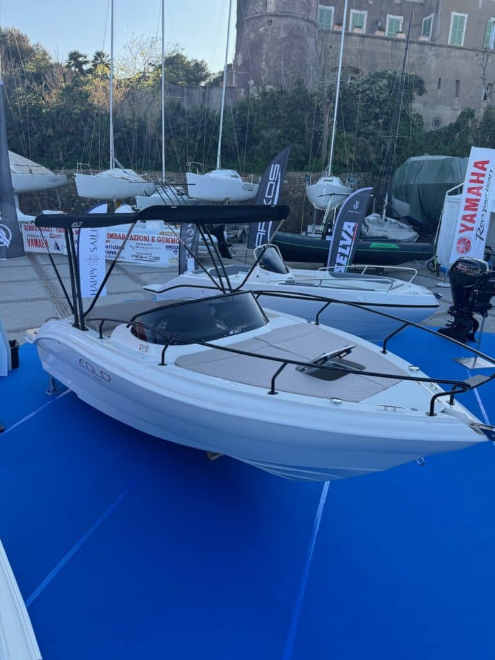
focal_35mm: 24
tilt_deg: -16.0
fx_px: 458
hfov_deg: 56.8
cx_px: 248
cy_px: 330
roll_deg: -3.1
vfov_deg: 71.6
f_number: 1.78
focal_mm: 6.76
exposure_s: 1/925
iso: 80
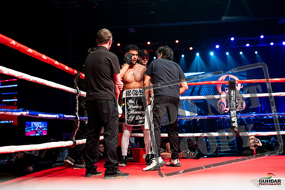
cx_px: 142
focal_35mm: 50
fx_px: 396
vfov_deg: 27.0
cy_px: 95
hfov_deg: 39.6
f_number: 2.8
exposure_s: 1/1000
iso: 4000
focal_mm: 50
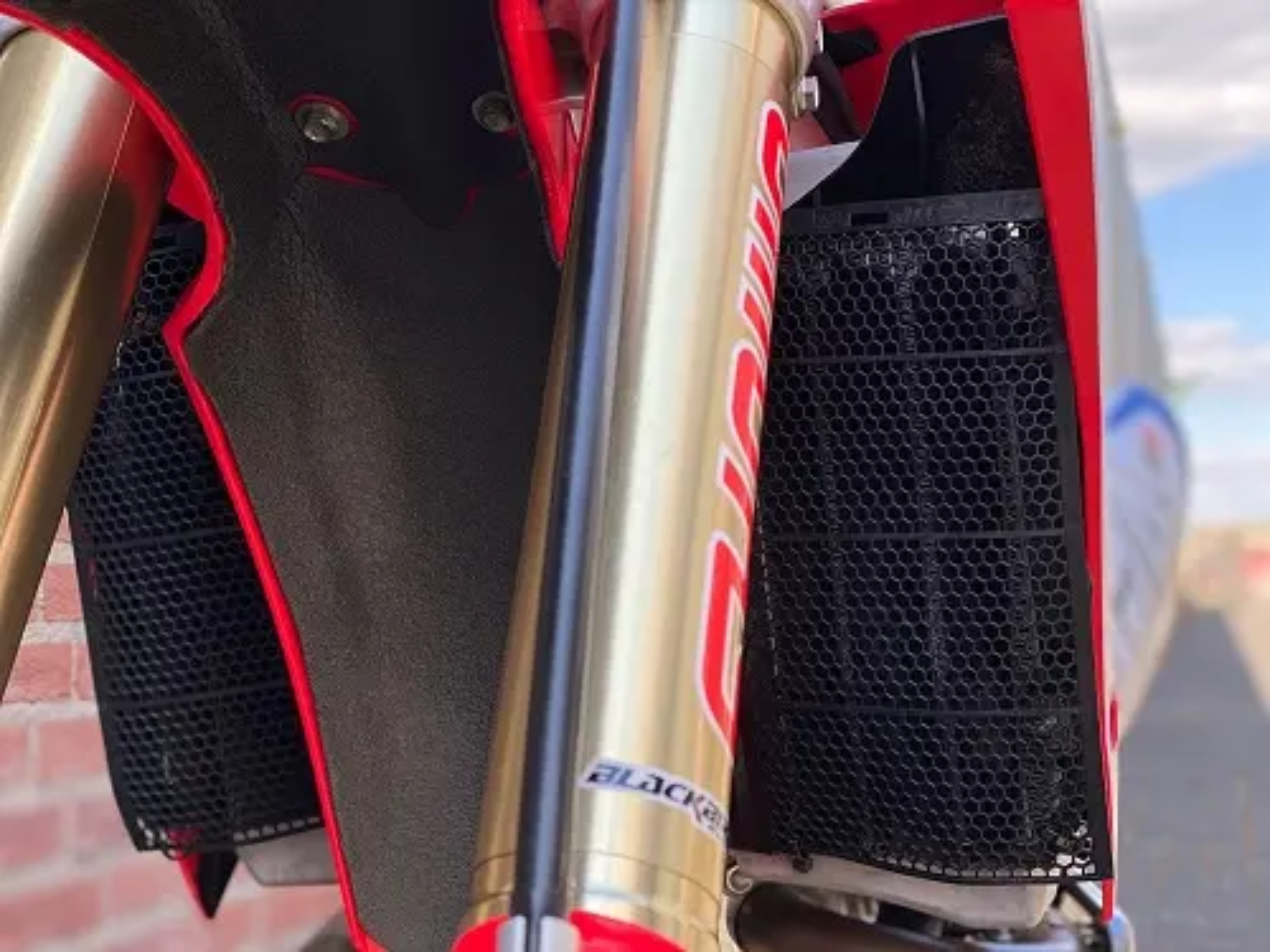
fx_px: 1908
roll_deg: +0.1
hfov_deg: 36.8
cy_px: 476
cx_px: 635
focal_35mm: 52
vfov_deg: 28.0
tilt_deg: +2.7
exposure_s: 1/268
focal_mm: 6
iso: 20
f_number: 2
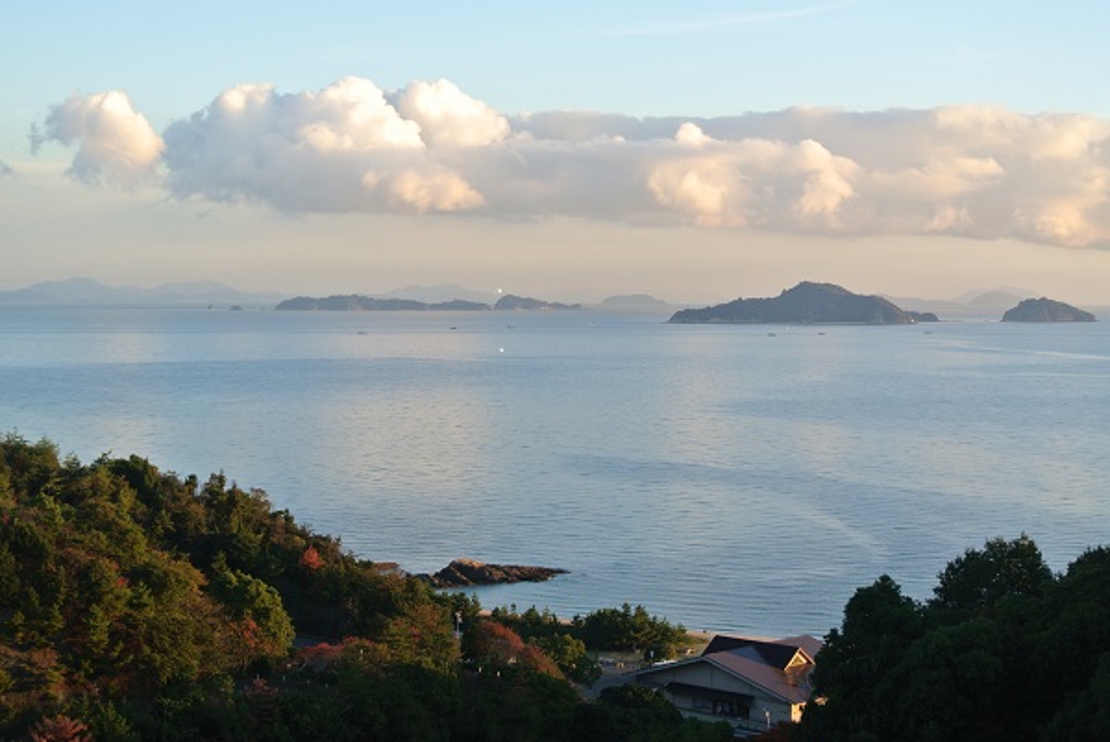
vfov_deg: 21.0
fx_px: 2006
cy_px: 371
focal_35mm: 65
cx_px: 555
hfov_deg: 30.9
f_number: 5.3
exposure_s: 1/80
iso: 100
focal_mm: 24.4
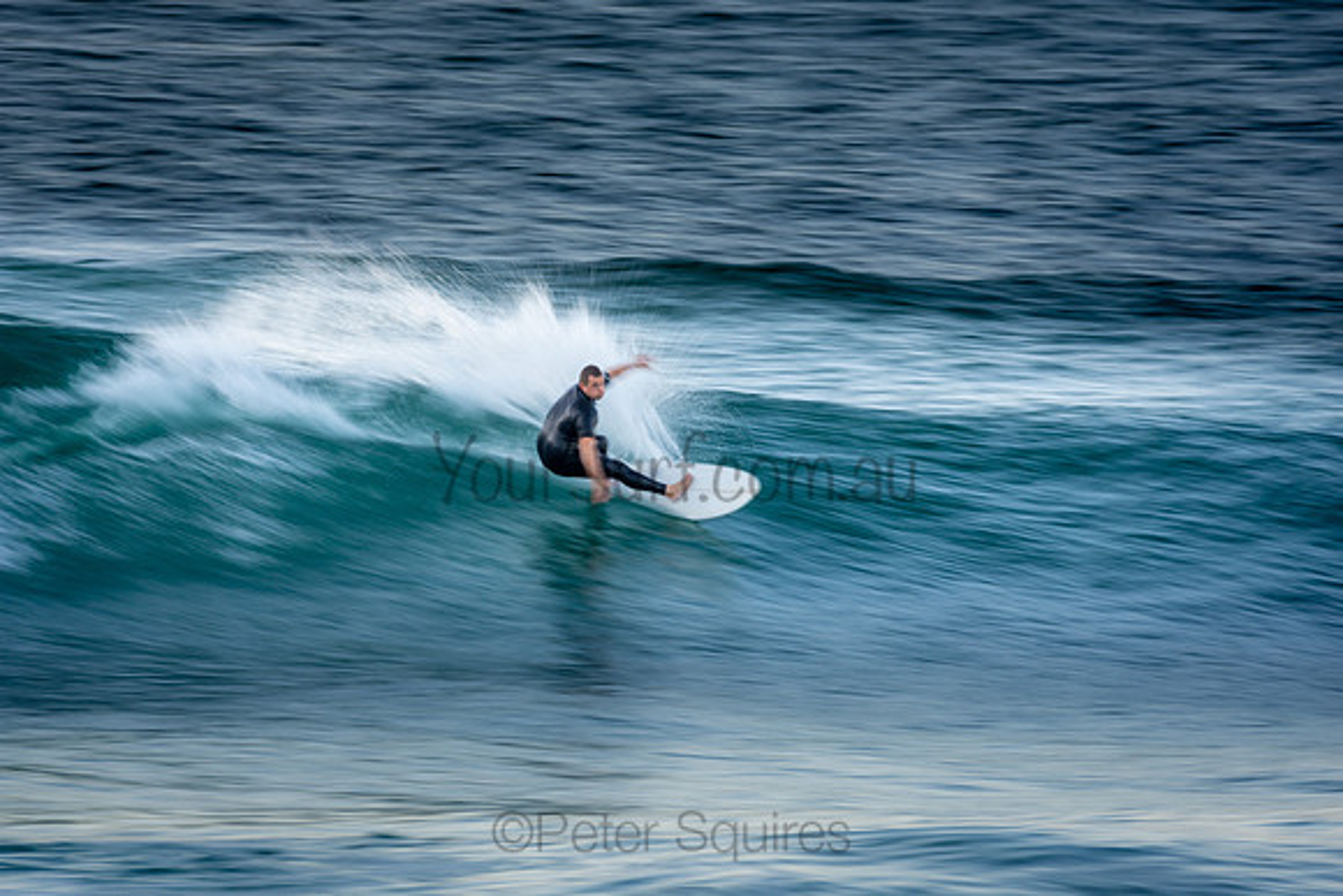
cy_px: 448
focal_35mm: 750
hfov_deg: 2.7
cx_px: 672
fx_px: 27984
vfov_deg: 1.8
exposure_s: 1/20
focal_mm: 500
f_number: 13
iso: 100
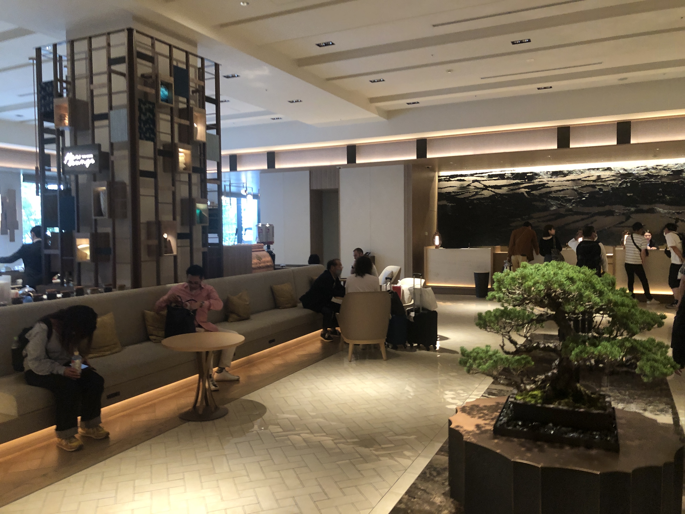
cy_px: 257
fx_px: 554
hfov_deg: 63.4
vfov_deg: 49.7
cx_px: 342
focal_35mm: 28
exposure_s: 1/15
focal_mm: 3.99
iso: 64
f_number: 1.8
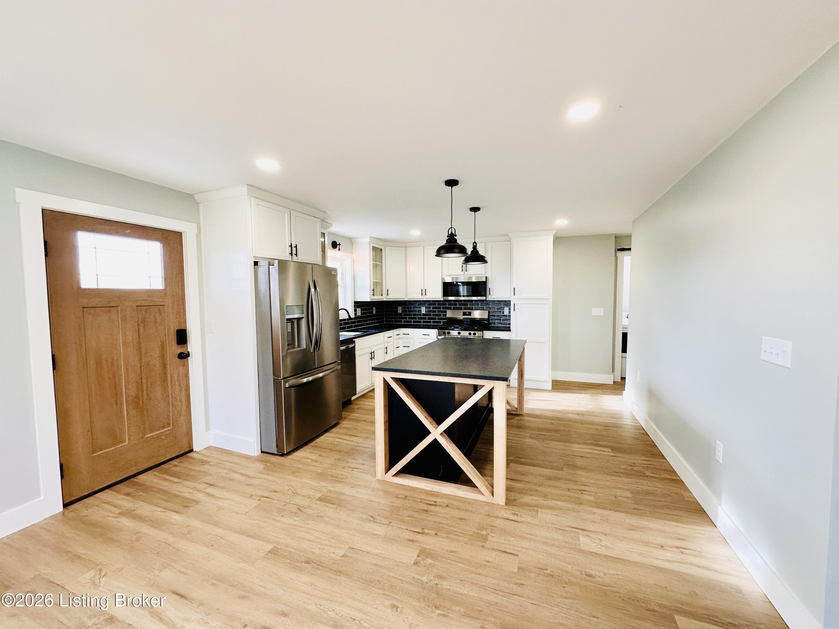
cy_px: 314
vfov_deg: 85.7
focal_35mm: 14
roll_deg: -0.2
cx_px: 420
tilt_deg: -3.6
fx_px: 339
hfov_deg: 102.1
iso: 160
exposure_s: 1/120
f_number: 2.2
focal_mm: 2.22
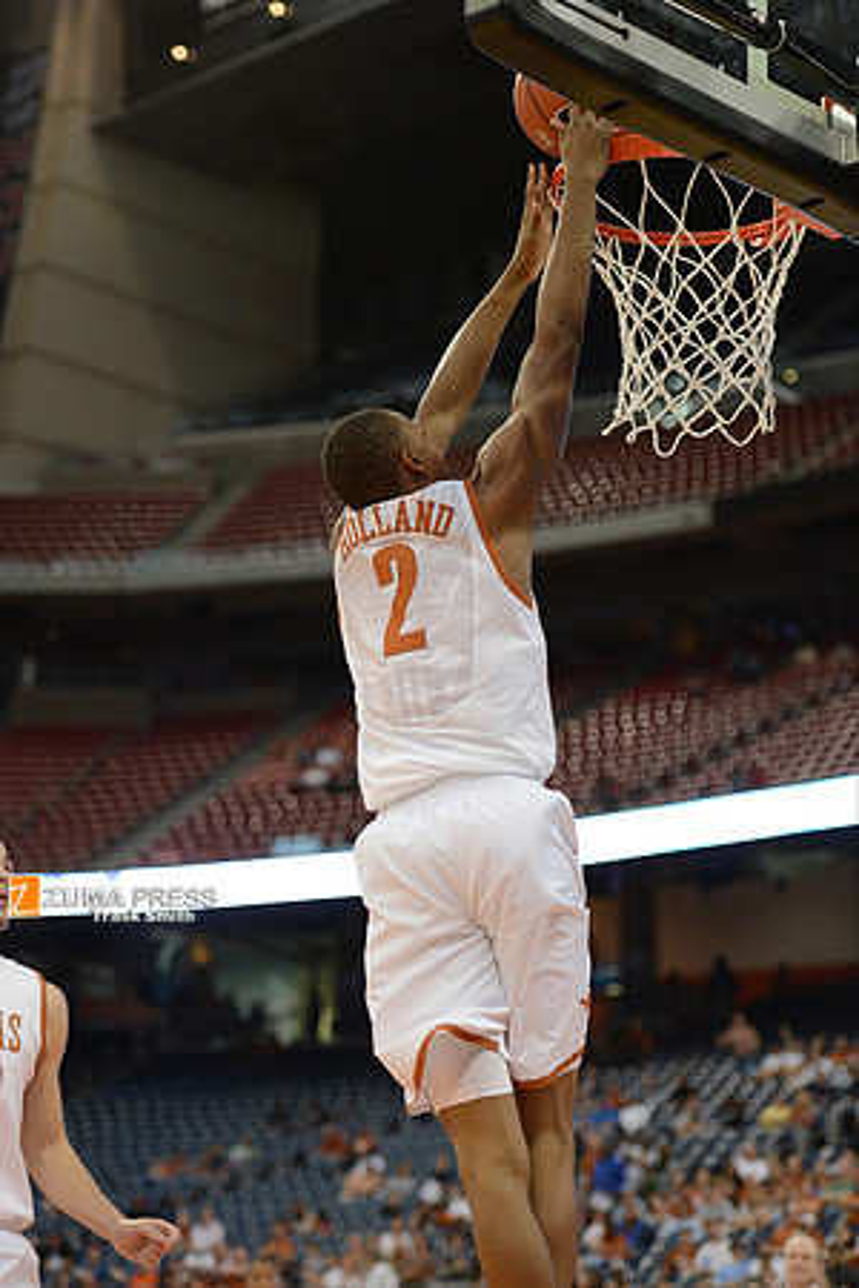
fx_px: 3042
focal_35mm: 85
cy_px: 644
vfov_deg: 23.9
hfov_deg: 16.1
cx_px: 430
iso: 2000
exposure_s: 1/1250
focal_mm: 85
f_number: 2.8
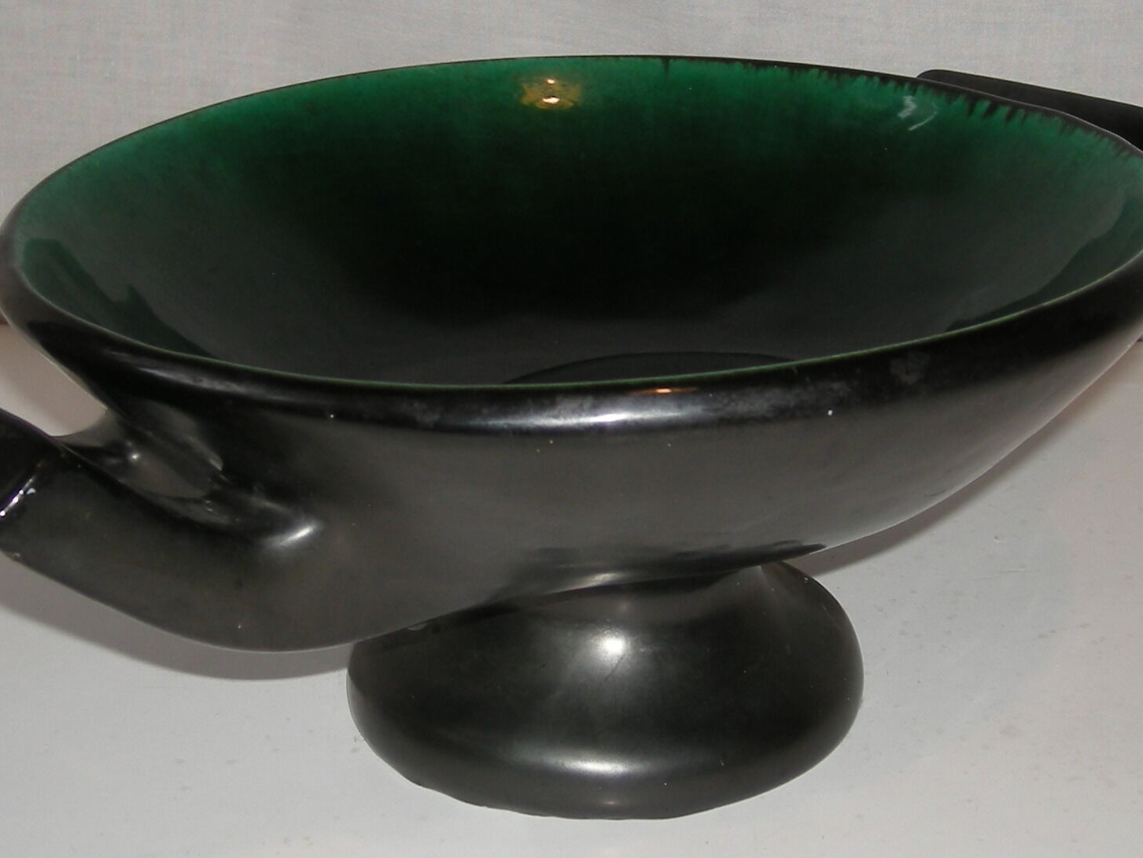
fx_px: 2444
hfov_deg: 26.3
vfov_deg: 19.9
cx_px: 547
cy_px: 316
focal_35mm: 74
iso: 50
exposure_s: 1/49
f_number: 2.8
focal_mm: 5.7
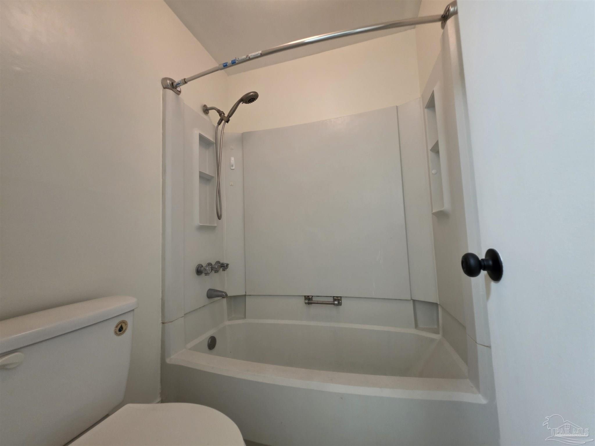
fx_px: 223
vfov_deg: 89.9
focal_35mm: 13
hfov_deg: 106.2
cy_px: 223
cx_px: 298
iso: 200
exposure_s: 1/60
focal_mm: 2.2
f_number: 1.9
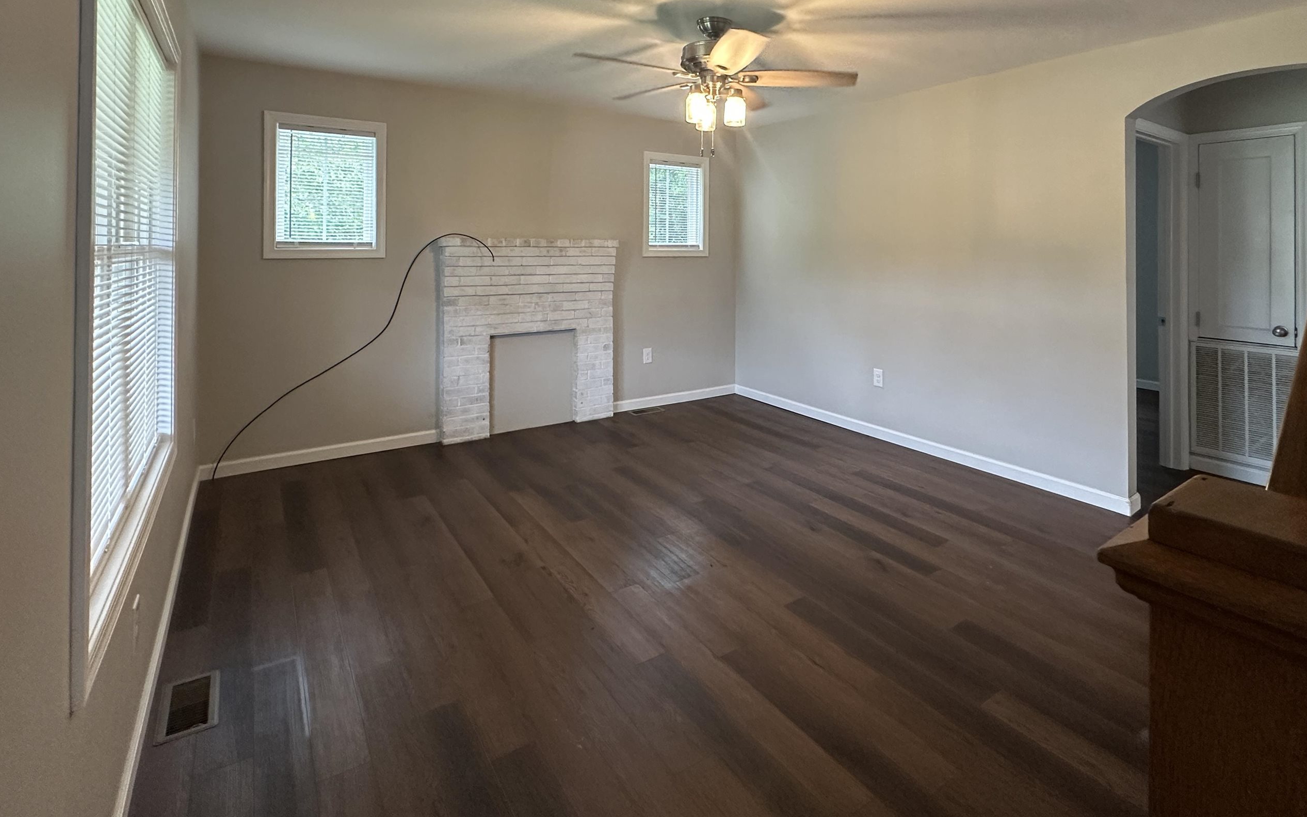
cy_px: 238
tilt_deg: +1.2
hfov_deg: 90.8
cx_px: 715
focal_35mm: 18
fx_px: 641
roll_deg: -0.7
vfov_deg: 62.5
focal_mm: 2.22
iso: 250
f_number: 2.2
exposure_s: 1/60
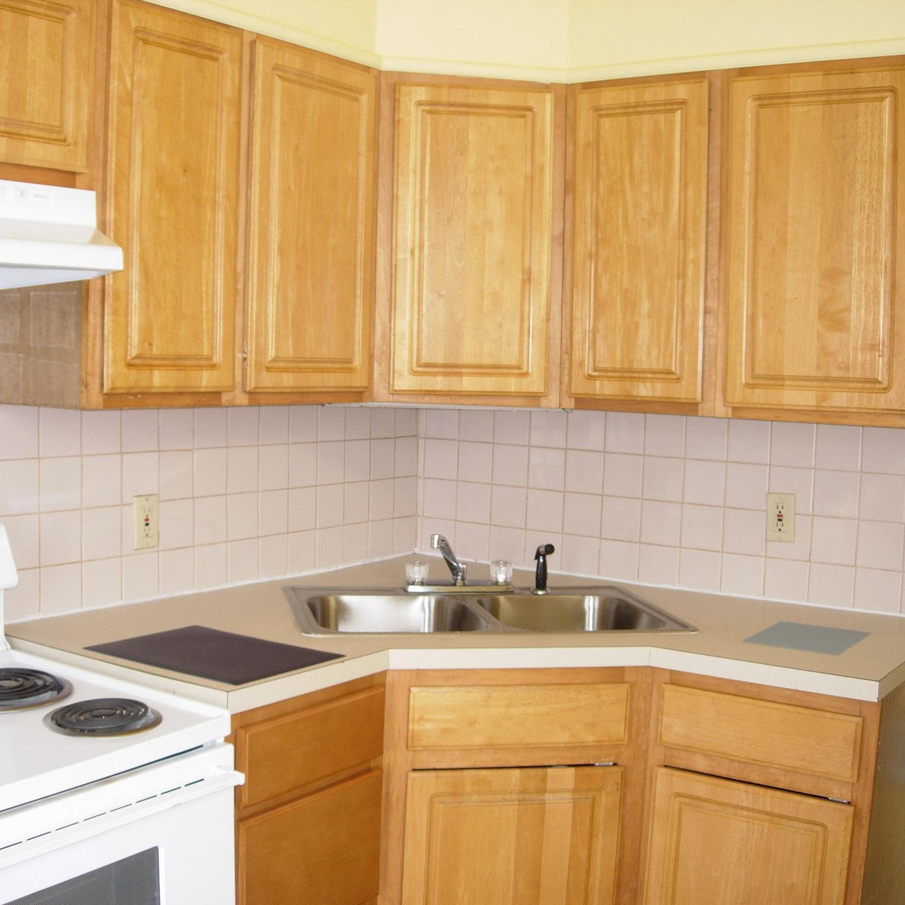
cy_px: 454
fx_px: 1331
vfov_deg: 37.6
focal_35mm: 45
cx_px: 407
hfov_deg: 37.5
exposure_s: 1/32.9
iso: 79
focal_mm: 7.8
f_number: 2.8
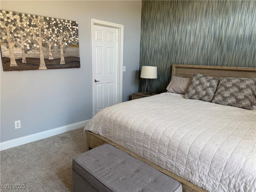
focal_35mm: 24
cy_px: 96
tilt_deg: -11.4
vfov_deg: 56.8
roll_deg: -1.7
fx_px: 177
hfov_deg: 71.6
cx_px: 128
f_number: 1.78
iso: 125
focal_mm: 6.76
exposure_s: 1/121
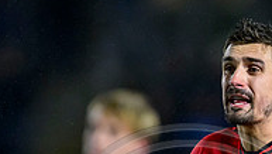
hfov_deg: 1.4
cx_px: 291
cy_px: 224
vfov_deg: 0.8
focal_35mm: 1571
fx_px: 11342
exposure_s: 1/2000
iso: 5000
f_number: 3.2
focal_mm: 400
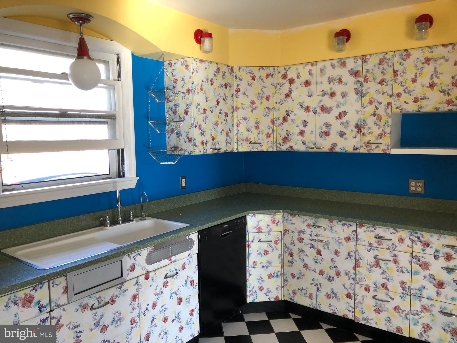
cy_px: 172
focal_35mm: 28
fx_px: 370
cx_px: 228
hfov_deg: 63.4
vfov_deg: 49.7
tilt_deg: -7.6
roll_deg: +0.6
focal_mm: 3.99
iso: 32
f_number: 1.8
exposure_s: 1/30
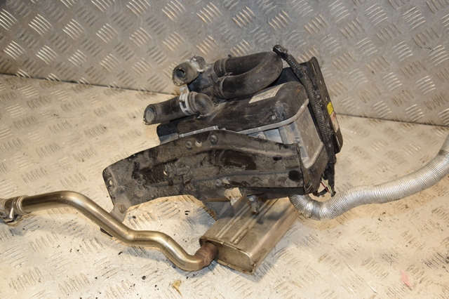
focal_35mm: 42
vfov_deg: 31.9
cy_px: 150
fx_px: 524
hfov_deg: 46.4
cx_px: 224
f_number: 5.6
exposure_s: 1/200
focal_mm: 28
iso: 800
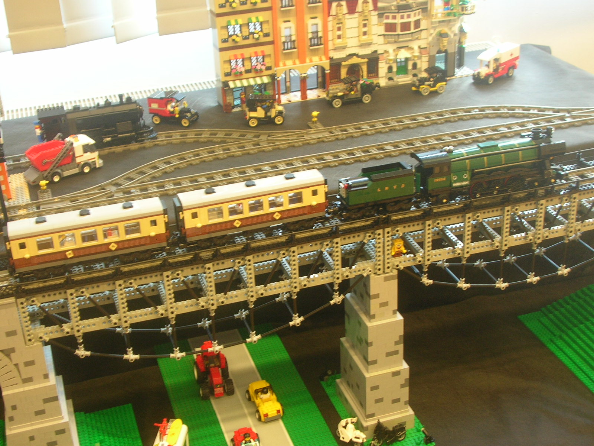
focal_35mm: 54
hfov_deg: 35.5
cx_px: 297
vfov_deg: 27.0
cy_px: 223
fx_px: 927
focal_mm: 9.1
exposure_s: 1/5.9
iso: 66
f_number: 3.4
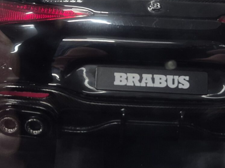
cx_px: 111
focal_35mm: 79
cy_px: 25
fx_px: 514
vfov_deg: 18.4
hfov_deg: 24.7
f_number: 1.8
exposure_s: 1/100
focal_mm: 5.4
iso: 200
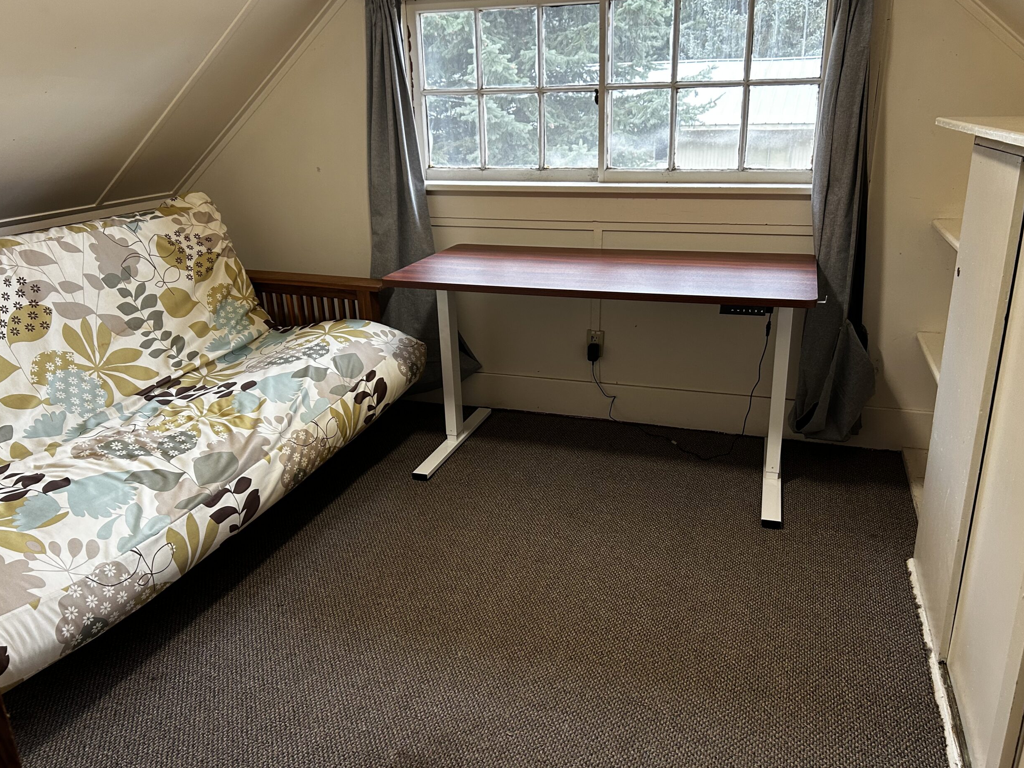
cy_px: 374
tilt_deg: -19.4
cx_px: 527
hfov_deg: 65.3
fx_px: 799
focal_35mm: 27
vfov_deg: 51.4
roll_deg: +1.8
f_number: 1.5
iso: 125
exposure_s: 1/60
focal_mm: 5.7
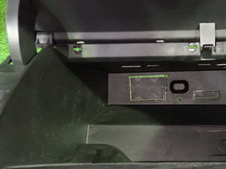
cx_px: 192
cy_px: 112
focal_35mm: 55
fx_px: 359
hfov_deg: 33.5
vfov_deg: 26.4
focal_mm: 5.4
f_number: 2.3
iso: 800
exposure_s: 1/15
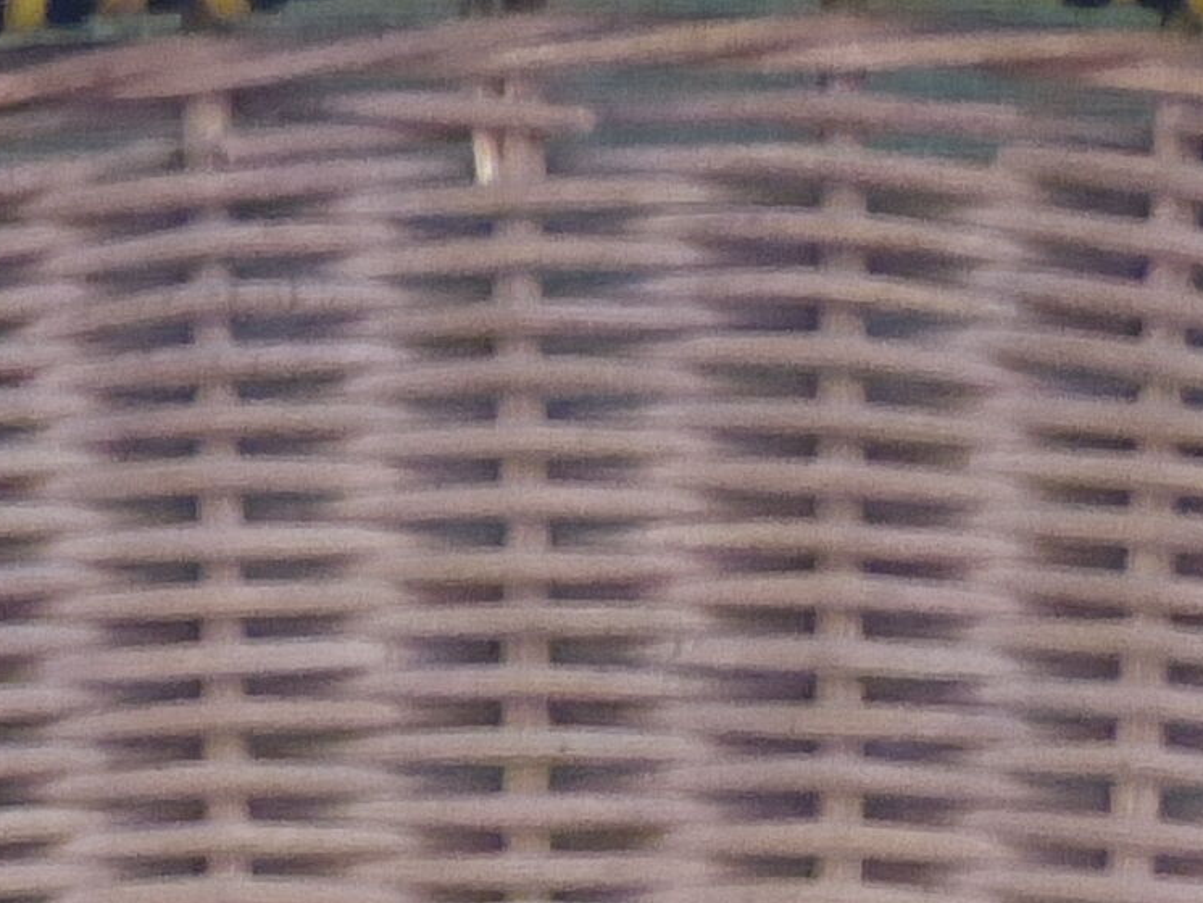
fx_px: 9317
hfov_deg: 7.4
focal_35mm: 268
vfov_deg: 5.5
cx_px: 1143
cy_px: 1619
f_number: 2.8
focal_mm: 9.1
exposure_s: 1/15
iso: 800
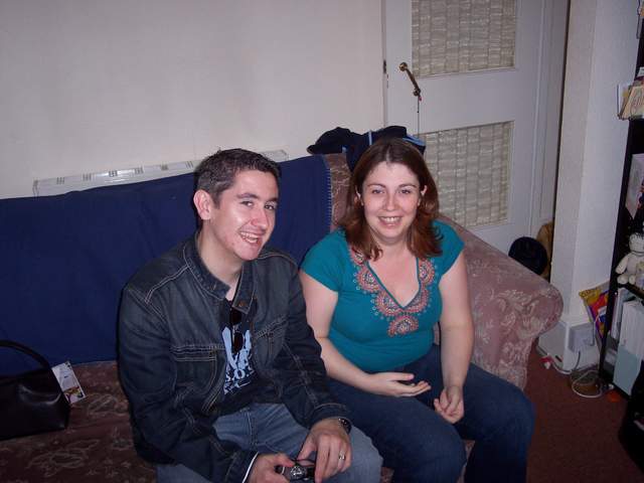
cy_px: 242
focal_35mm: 38
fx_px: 707
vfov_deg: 37.7
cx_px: 322
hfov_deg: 49.0
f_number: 2.8
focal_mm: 8
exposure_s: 1/30
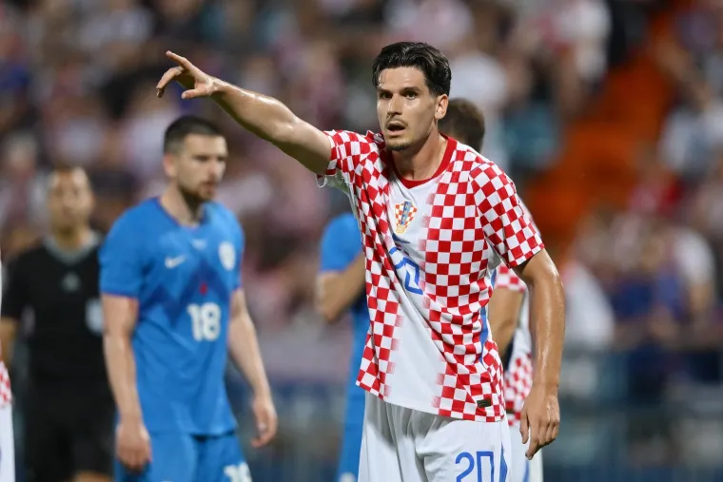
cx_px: 362
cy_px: 241
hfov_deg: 3.4
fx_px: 12051
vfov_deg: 2.3
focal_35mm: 600
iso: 4000
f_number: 2.8
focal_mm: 400
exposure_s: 1/1600
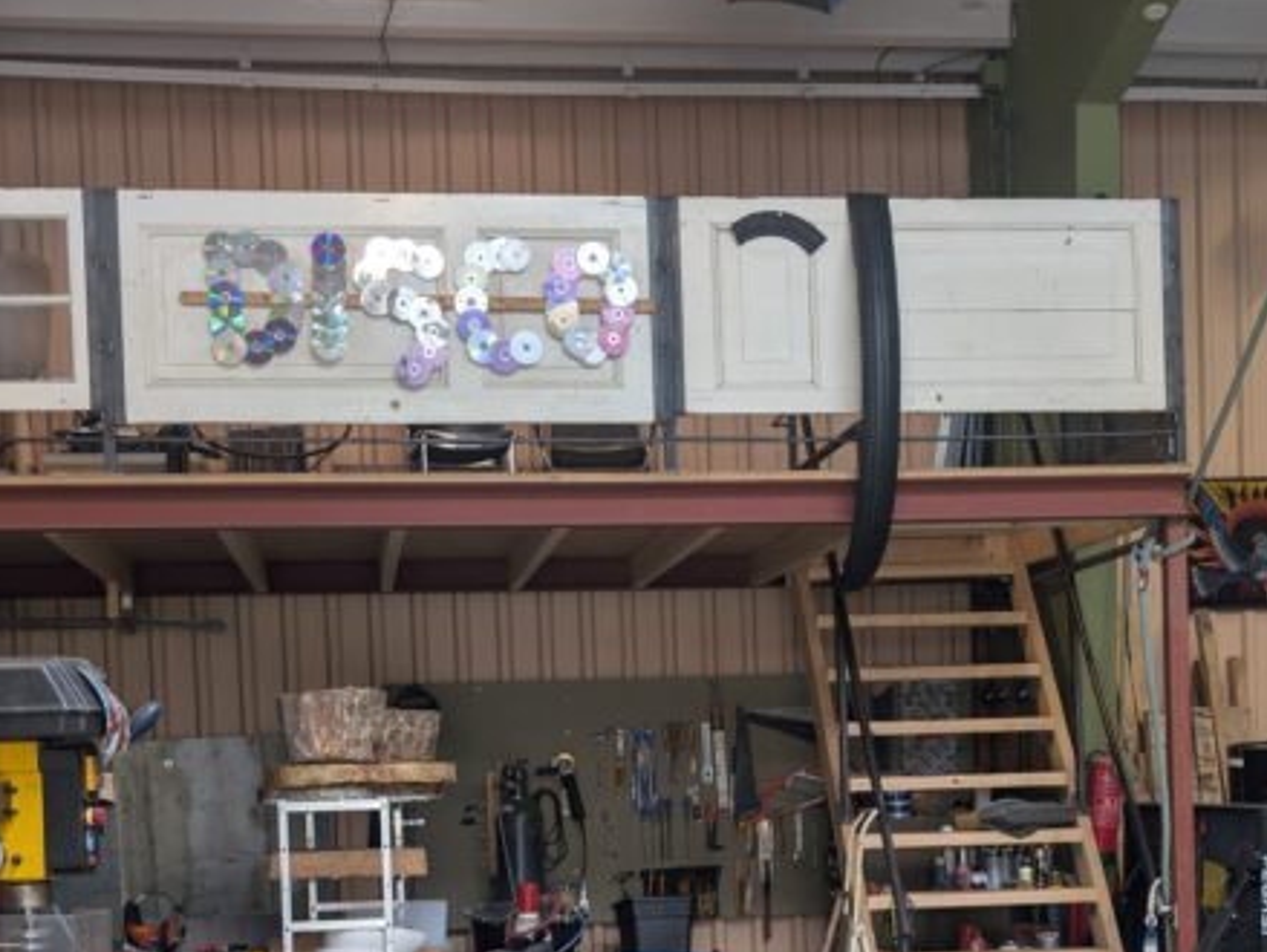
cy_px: 827
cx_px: 736
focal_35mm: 56
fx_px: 2051
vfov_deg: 25.5
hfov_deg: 34.2
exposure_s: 1/50
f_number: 1.68
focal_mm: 6.9
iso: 80
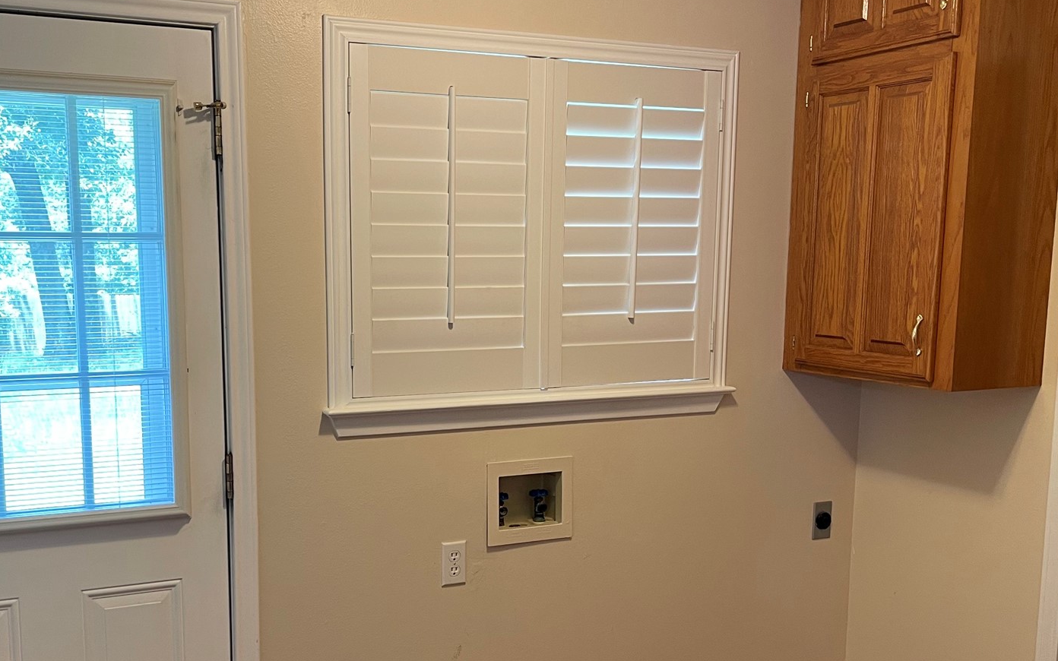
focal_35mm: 39
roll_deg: -0.8
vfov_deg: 32.5
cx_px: 436
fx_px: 1125
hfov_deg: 50.1
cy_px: 438
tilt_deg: -9.7
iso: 100
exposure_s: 1/60
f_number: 1.6
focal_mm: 5.1
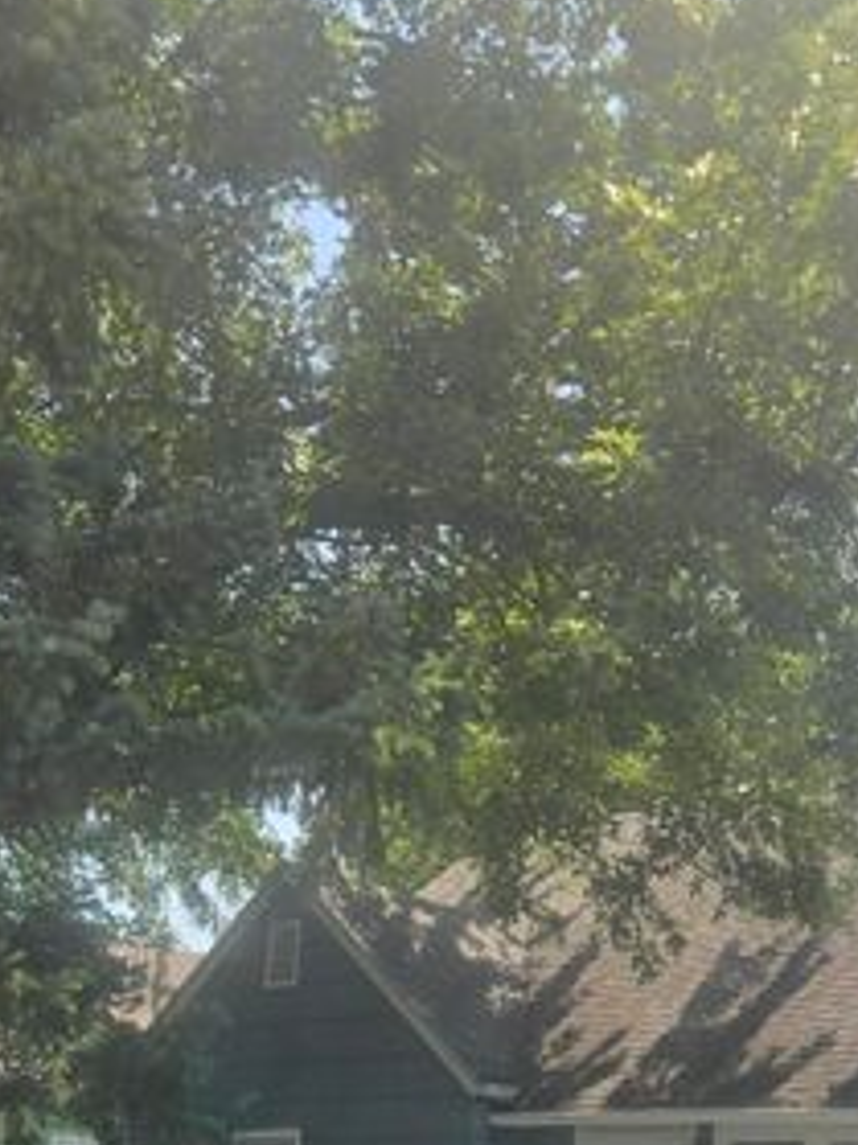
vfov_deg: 33.5
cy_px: 975
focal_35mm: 55
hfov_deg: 26.5
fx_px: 1819
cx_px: 517
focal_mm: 5.4
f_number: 1.8
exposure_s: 1/1332
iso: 25
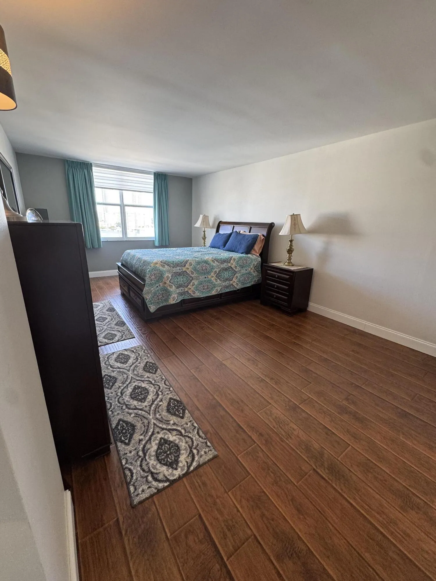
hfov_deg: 85.7
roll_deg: -1.9
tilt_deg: -17.4
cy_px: 290
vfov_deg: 102.1
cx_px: 218
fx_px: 235
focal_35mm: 14
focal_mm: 2.22
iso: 160
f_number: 2.2
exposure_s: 1/60
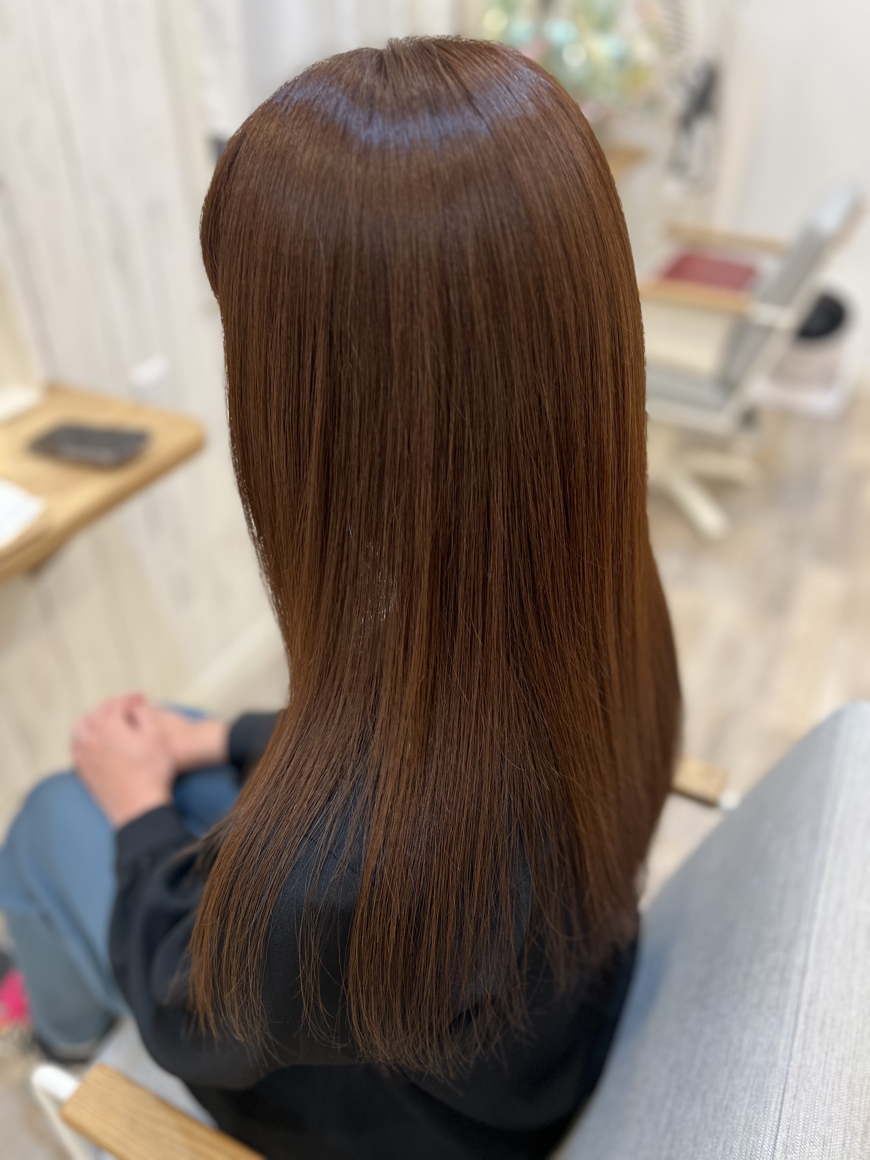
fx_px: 871
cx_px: 435
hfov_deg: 53.1
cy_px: 580
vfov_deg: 67.3
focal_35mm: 26
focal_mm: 5.7
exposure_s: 1/50
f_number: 1.5
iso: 100
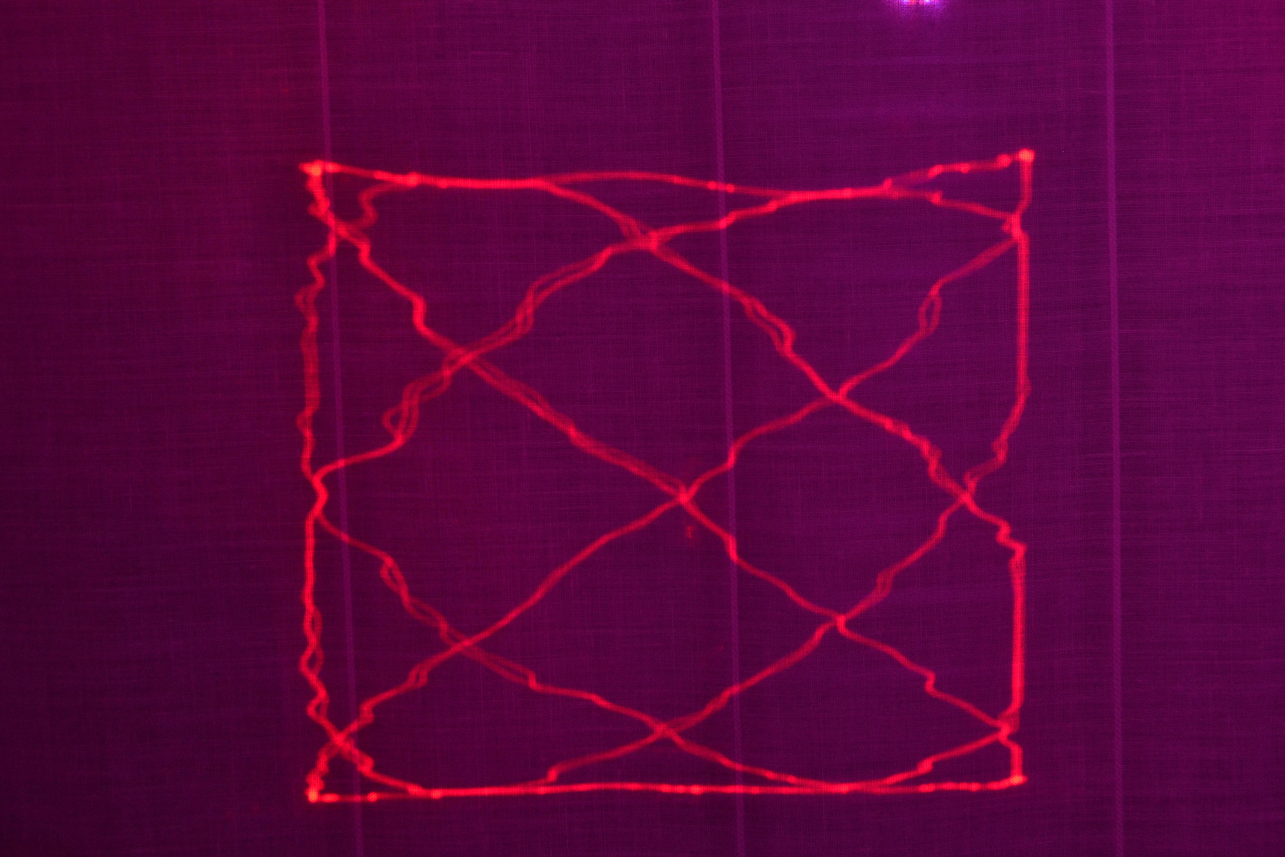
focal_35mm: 52
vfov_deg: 25.8
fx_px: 1874
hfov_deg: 37.9
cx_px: 642
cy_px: 428
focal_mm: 35
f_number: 8
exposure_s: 17.8
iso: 800
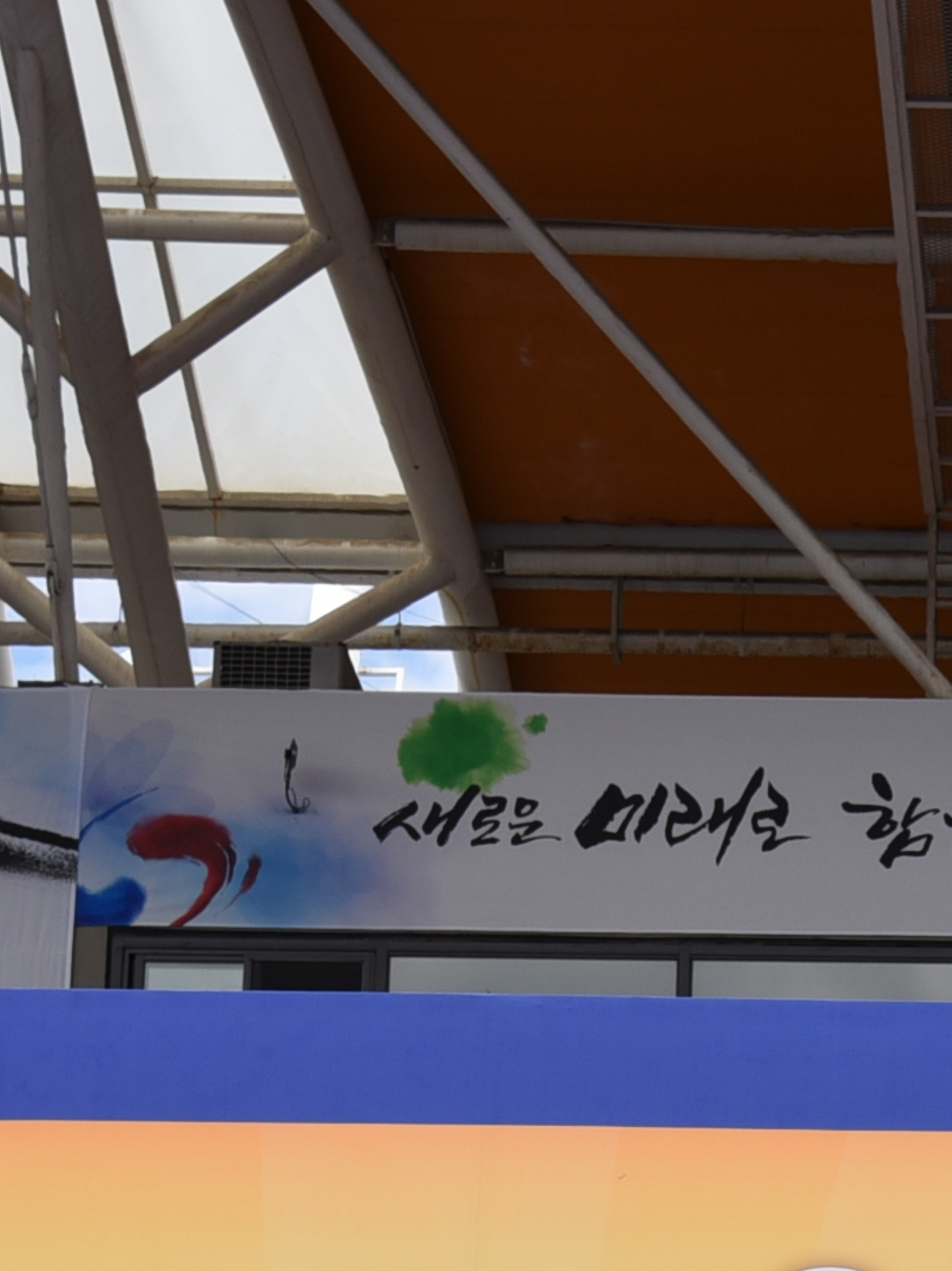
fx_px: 5027
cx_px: 1541
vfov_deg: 13.8
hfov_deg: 10.4
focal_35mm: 137
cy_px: 1681
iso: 200
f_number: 9
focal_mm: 34
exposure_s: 1/320
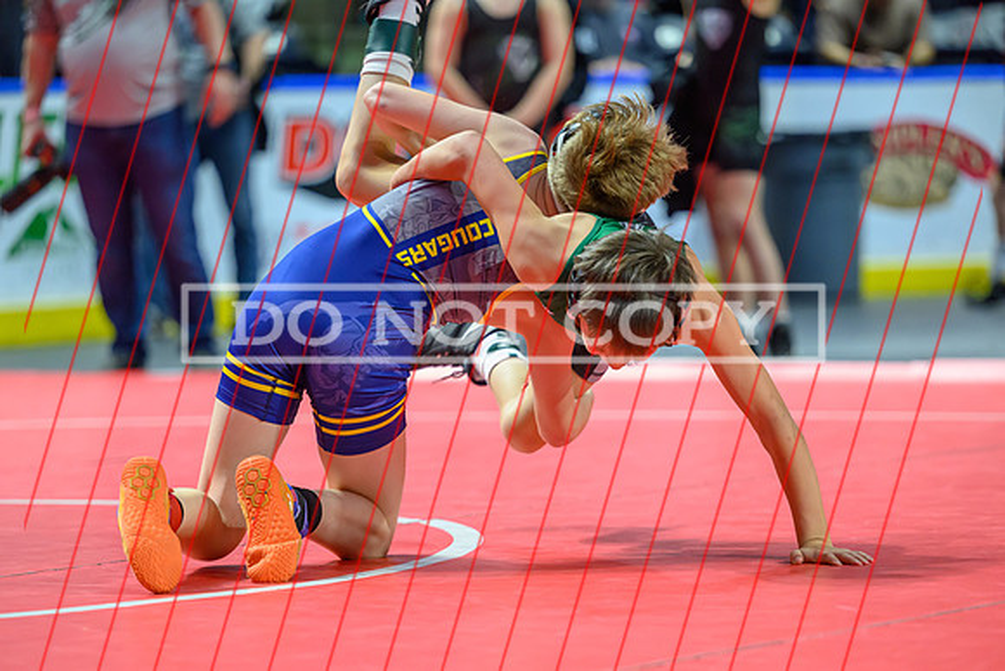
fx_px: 4905
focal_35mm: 176
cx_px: 461
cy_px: 382
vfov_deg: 7.8
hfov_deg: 11.7
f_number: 2.8
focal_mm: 150
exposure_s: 1/800
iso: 4000
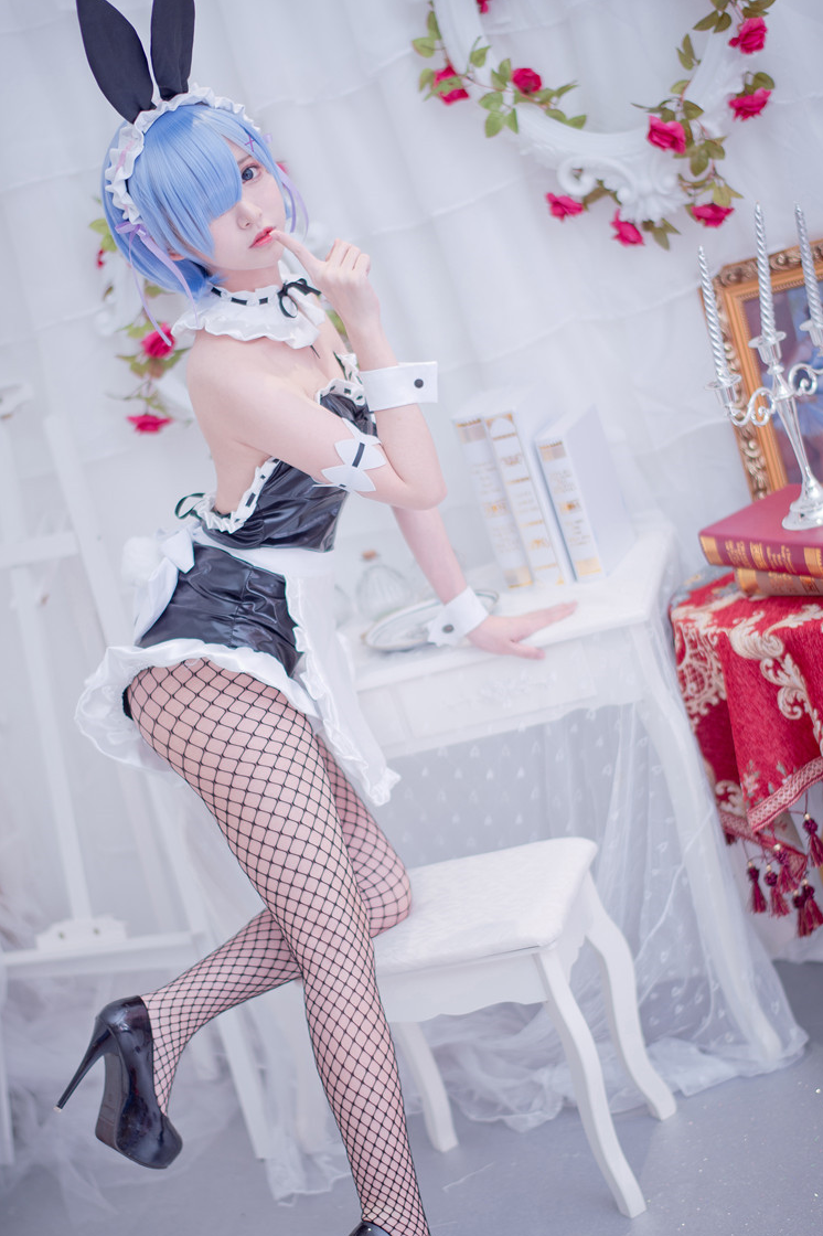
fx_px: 2402
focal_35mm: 70
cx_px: 354
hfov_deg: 19.4
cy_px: 646
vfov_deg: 28.8
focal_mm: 58
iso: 100
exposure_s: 1/100
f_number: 1.4
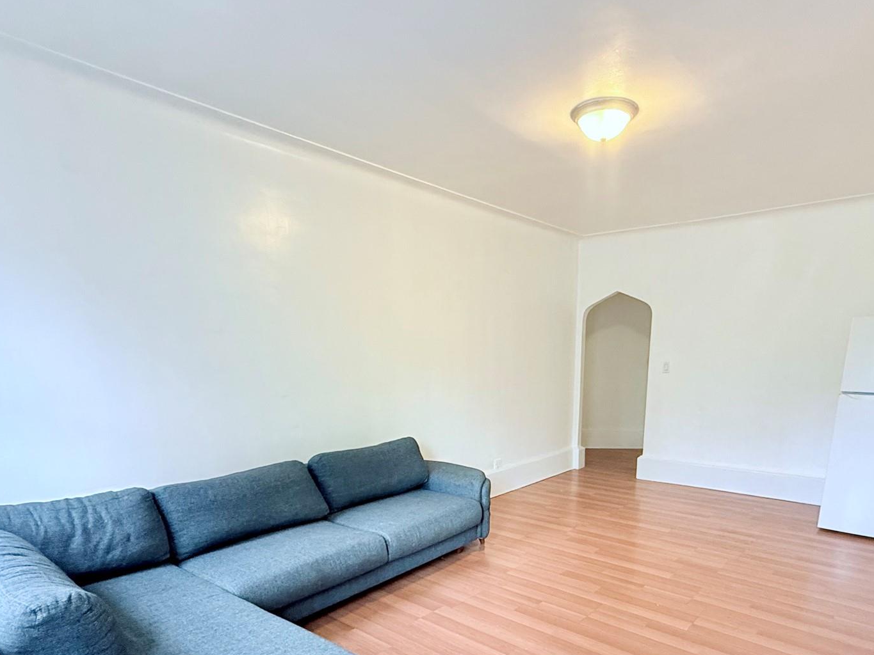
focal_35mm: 21
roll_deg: -0.3
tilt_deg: -13.7
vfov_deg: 60.5
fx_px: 530
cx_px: 496
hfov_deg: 78.6
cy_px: 479
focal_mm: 2.22
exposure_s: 1/60
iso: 320
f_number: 2.2
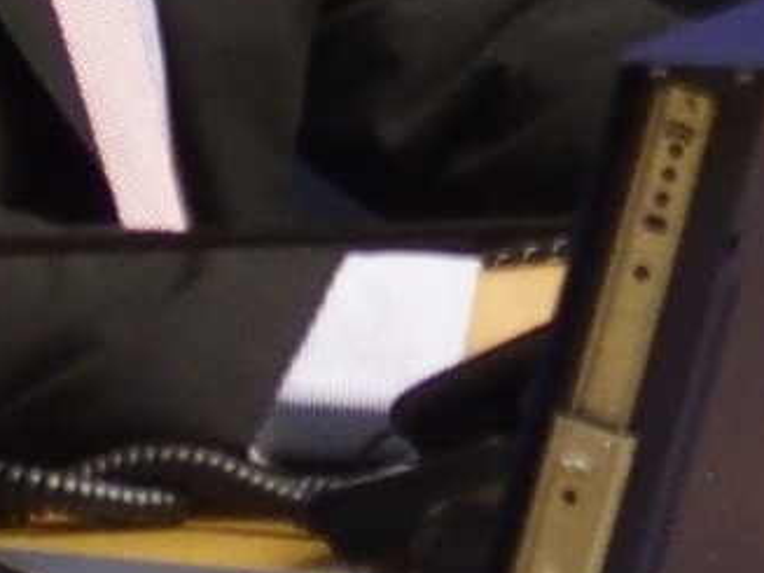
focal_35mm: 777
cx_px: 1881
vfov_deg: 1.9
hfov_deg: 2.5
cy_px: -1062
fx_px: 17143
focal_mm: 26.2
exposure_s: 1/60
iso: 800
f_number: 2.8
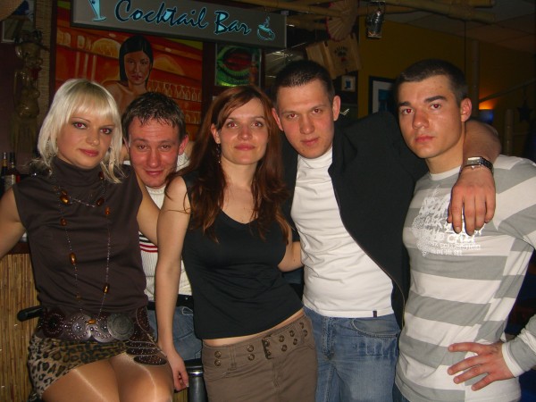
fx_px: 588
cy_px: 201
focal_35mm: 38
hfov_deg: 49.0
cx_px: 268
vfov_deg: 37.7
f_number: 2.8
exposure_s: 1/60
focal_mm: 7.9
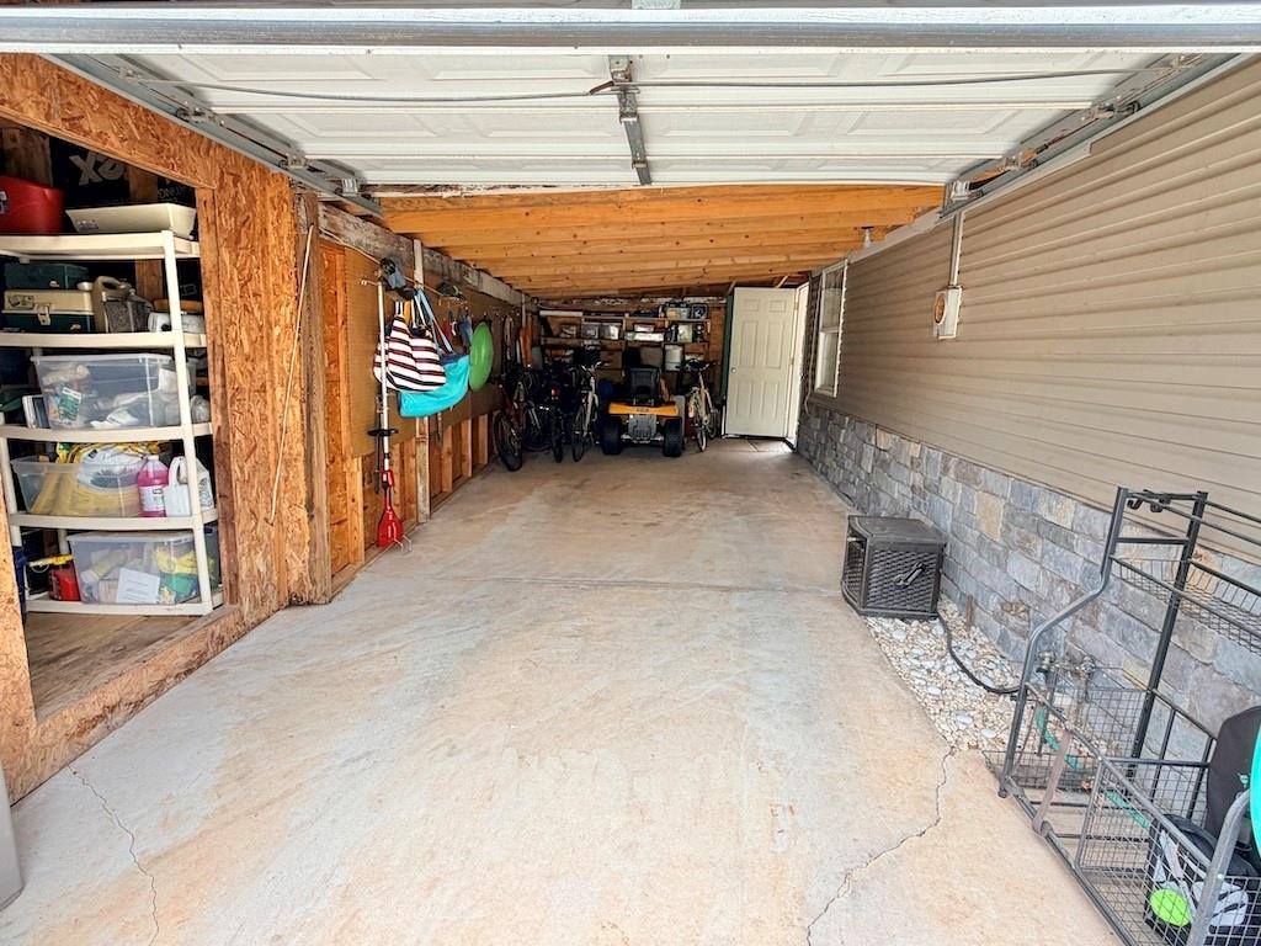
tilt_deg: -10.9
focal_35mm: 14
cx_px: 630
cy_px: 473
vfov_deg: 85.7
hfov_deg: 102.1
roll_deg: -1.7
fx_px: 510
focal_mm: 2.22
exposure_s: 1/121
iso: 50
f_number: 2.2
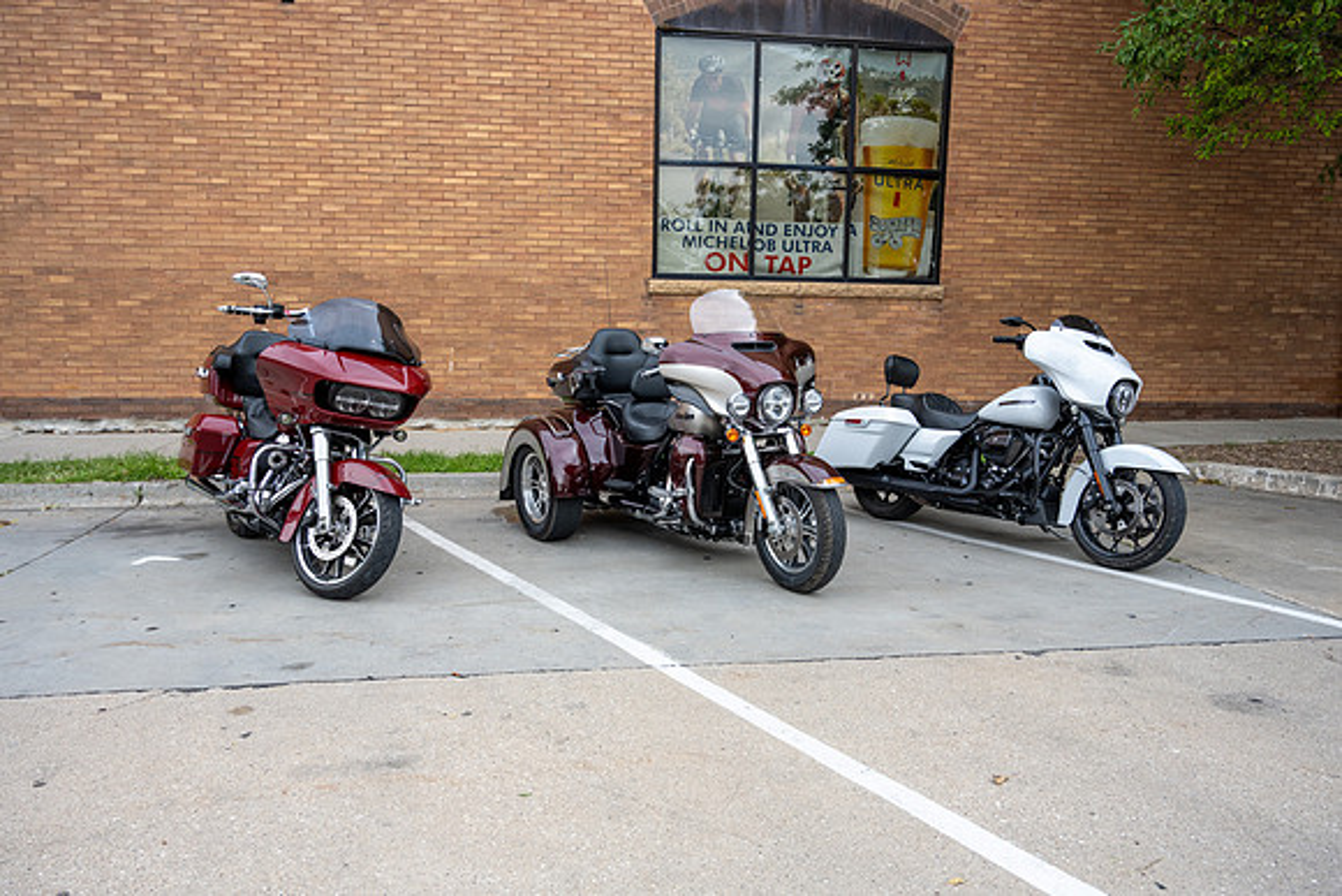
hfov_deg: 66.4
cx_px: 671
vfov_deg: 47.2
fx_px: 1025
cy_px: 448
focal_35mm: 28
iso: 320
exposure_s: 1/200
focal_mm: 27.5
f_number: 4.5
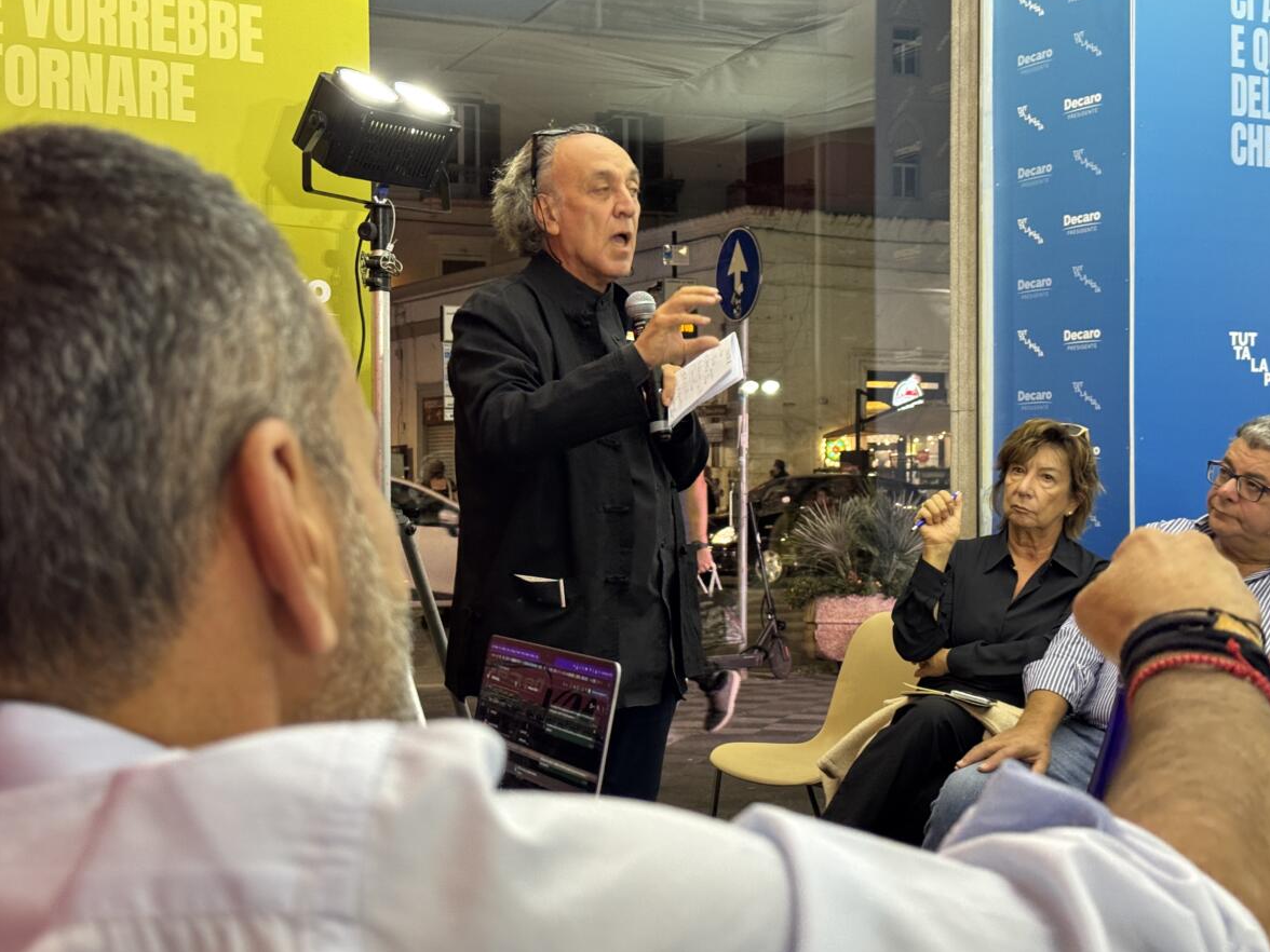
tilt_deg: -0.7
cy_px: 476
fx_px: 1798
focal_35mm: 49
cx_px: 646
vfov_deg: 29.7
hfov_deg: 38.9
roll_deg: -0.1
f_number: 1.78
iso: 400
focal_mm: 6.76
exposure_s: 1/40
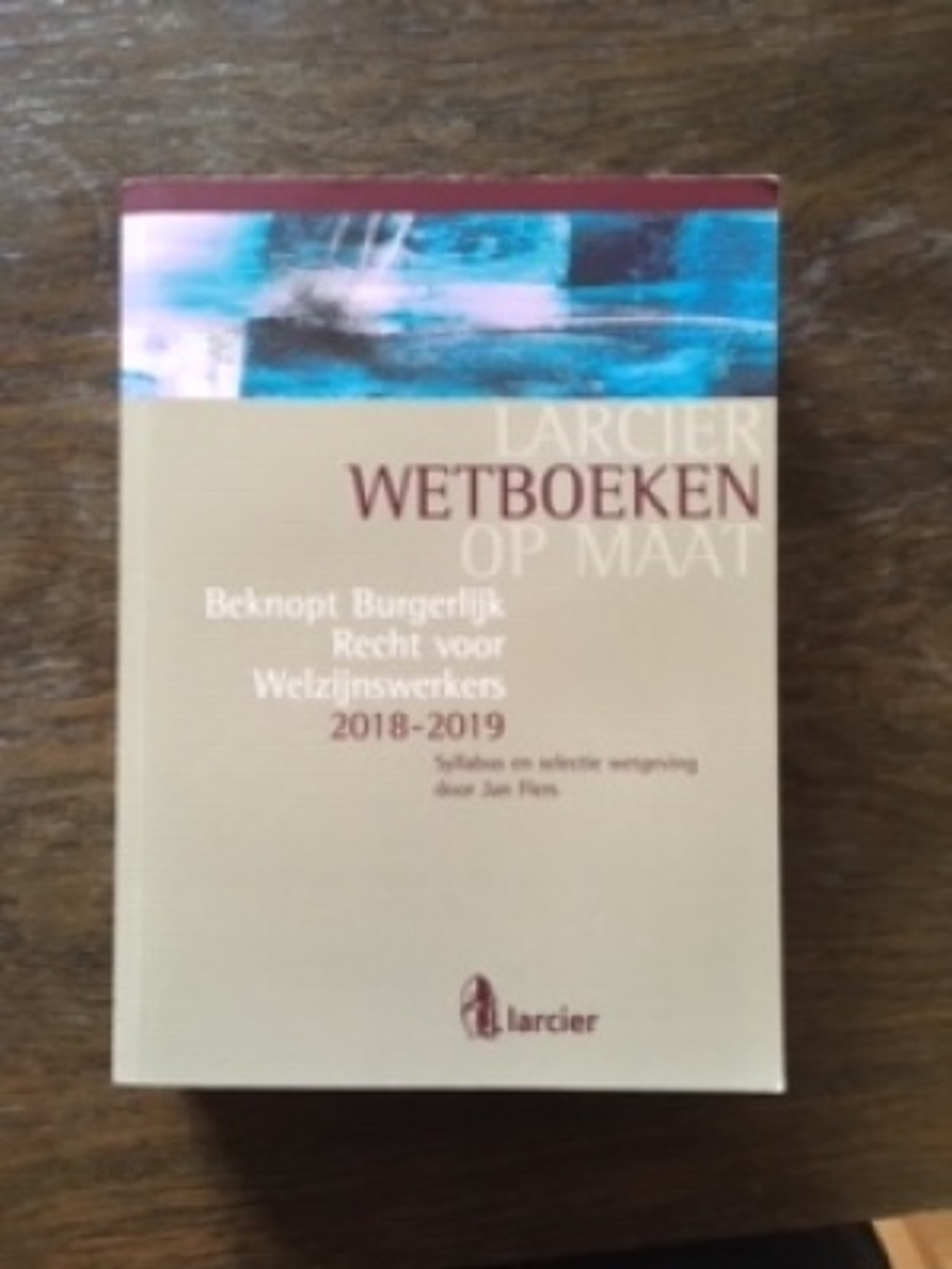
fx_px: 1063
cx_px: 476
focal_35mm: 29
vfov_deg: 61.7
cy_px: 634
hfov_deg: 48.2
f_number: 2.2
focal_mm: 4.15
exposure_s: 1/33
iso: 200
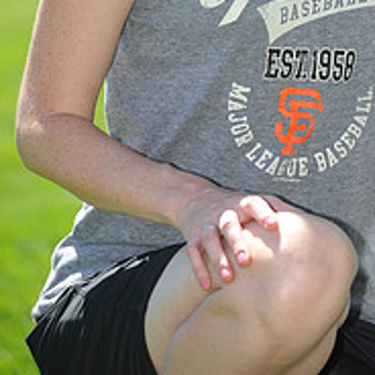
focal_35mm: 349
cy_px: -161
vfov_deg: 5.0
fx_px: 4277
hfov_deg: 5.0
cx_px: 346
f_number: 4
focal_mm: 130
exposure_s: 1/800
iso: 200
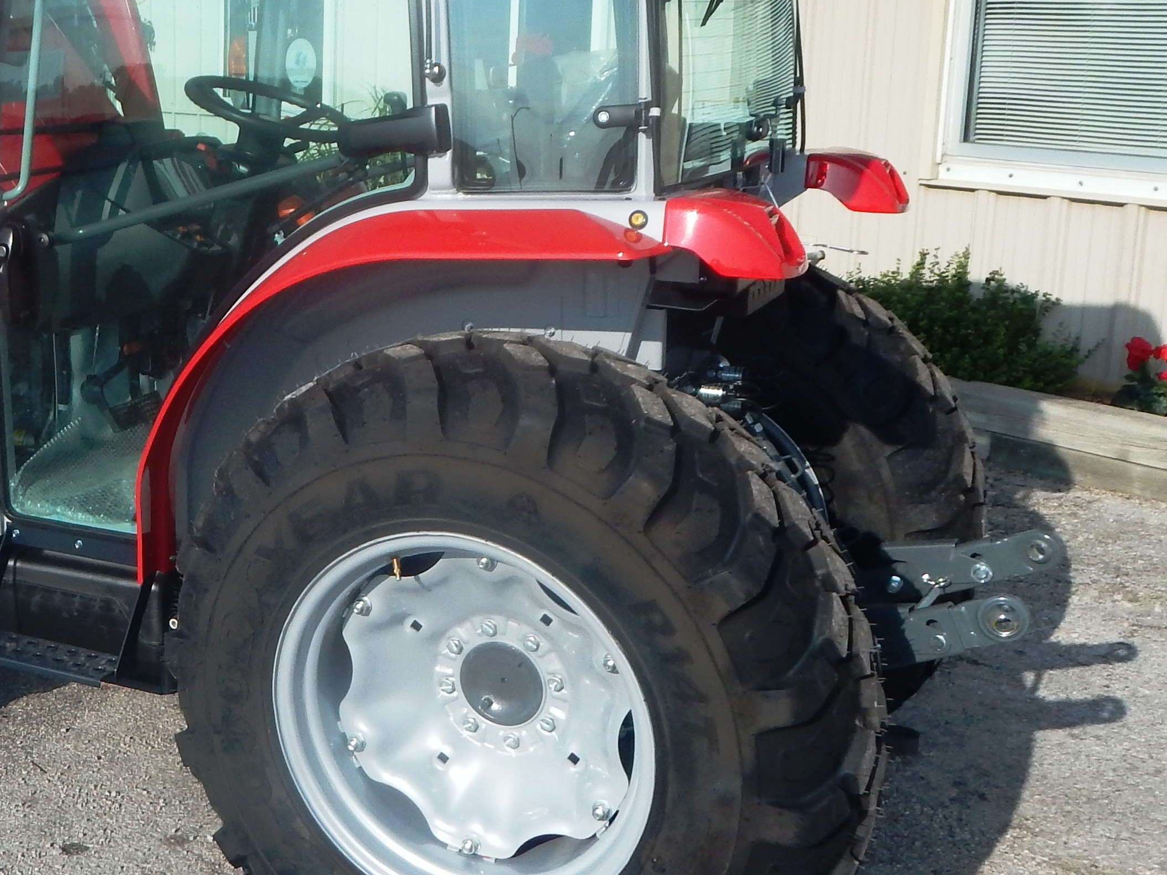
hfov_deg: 37.5
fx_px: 1618
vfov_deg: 30.2
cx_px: 160
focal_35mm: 48
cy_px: 332
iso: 125
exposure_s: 1/500
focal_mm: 4
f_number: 6
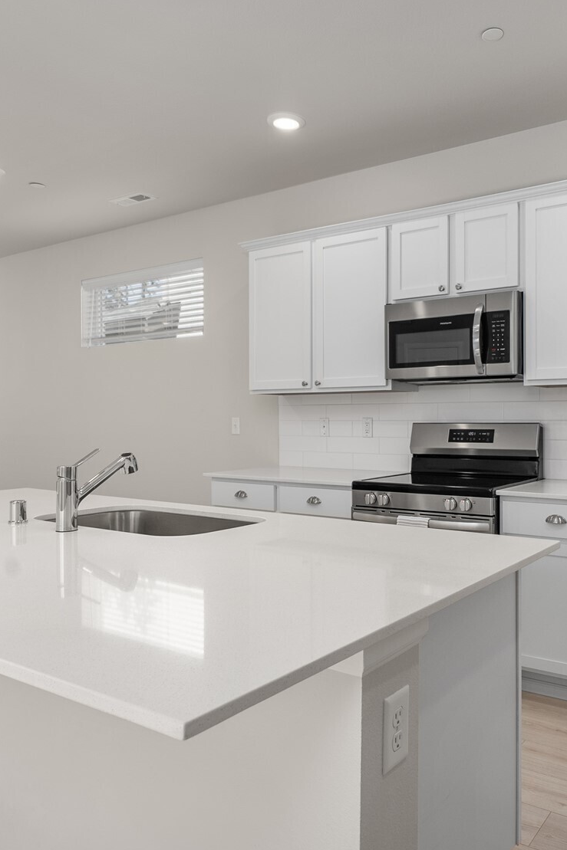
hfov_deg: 48.0
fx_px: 614
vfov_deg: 69.4
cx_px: 412
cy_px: 426
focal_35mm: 26
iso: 1000
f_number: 7.1
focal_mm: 17
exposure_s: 1/25
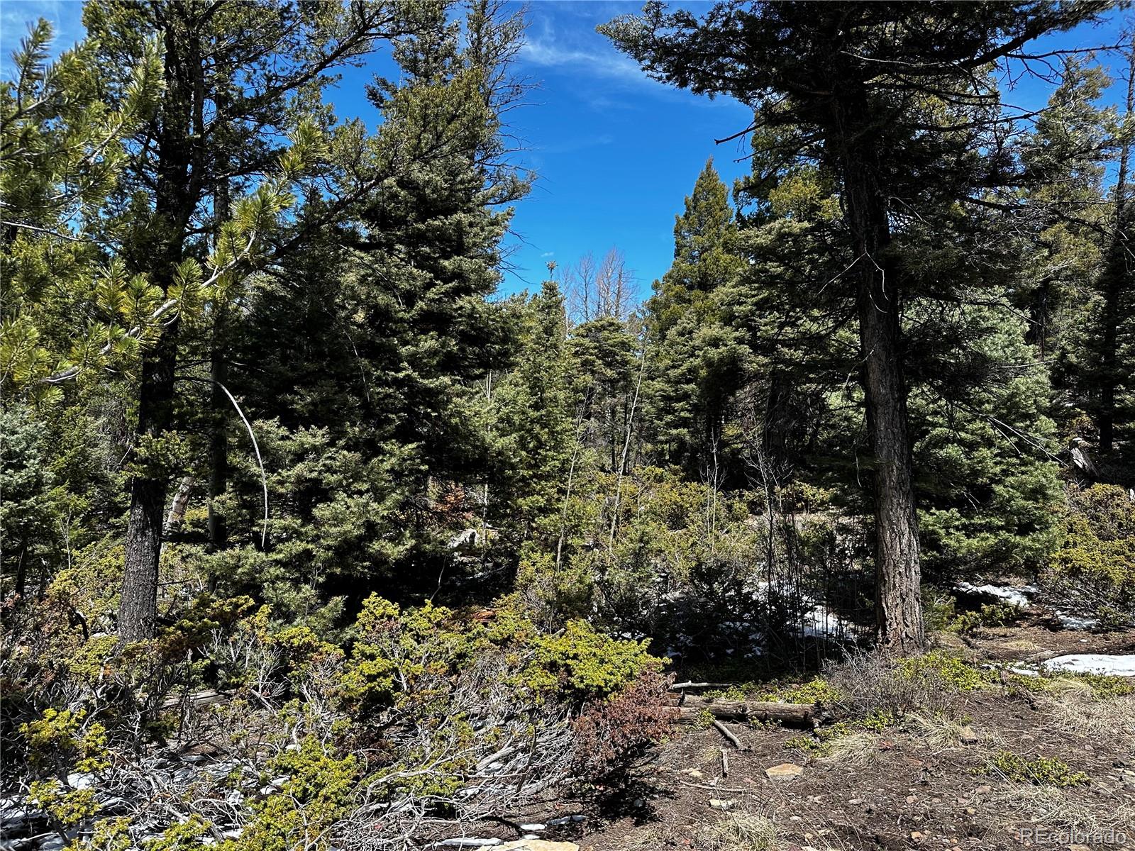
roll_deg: -2.6
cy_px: 426
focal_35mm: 24
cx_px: 568
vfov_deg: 56.8
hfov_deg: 71.6
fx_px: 787
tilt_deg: -1.0
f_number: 1.78
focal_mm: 6.86
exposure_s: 1/1779
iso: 80
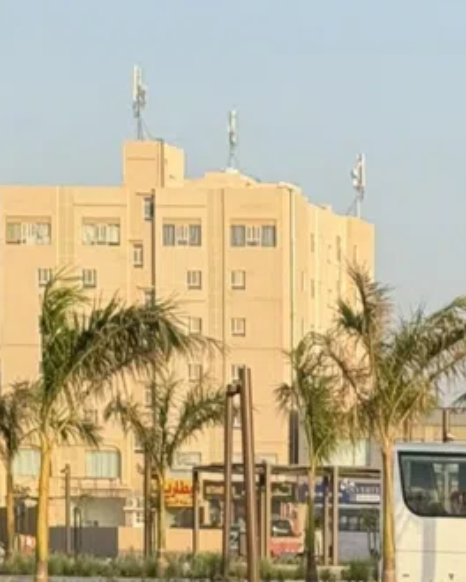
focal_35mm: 194
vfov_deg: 9.7
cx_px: 720
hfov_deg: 7.8
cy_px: 863
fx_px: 3345
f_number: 1.78
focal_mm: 6.76
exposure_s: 1/1883
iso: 64
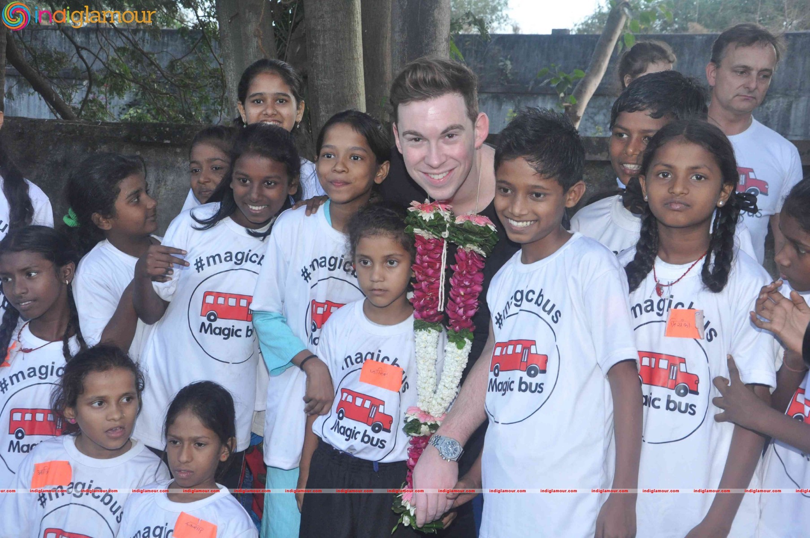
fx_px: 1180
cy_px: 269
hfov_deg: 37.9
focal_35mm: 52
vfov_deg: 25.7
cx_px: 405
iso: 1250
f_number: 10
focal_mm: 35
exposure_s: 1/160
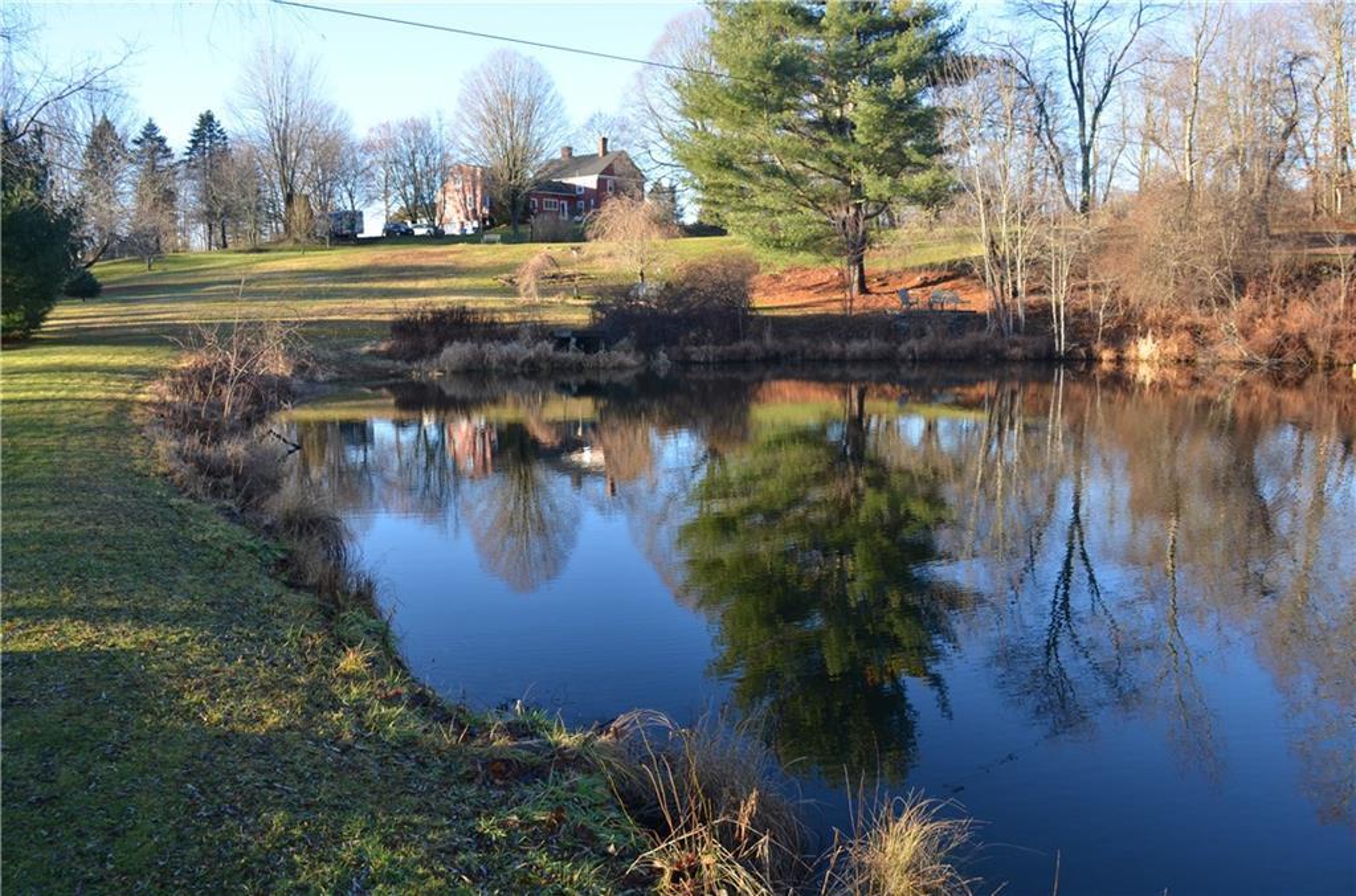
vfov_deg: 47.7
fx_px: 1014
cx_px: 678
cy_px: 448
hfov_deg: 67.5
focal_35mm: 27
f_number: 5.6
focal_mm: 18
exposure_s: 1/125
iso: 200
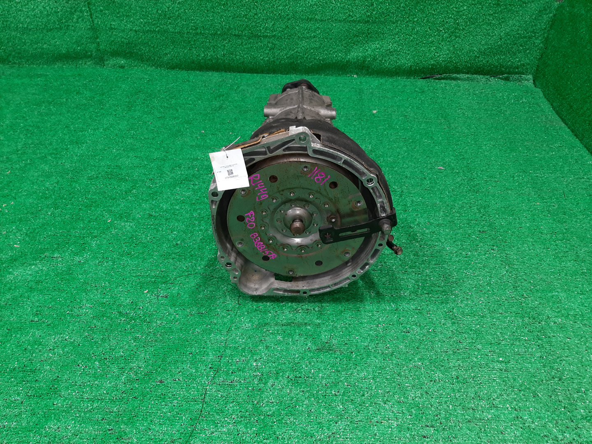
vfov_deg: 53.1
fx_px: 445
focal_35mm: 26
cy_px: 222
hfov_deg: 67.3
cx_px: 296
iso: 113
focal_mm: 3.93
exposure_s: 1/50
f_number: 1.7
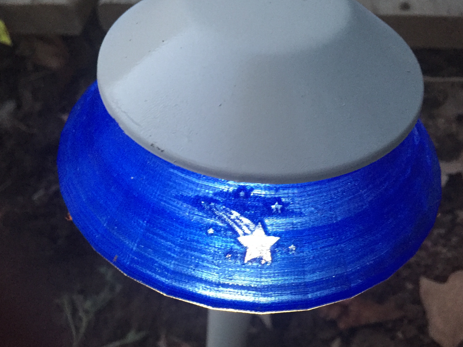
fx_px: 468
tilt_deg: -51.2
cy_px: 188
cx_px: 225
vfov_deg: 40.7
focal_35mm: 35
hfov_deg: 52.6
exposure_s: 1/30
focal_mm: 4.15
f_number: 2.2
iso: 320
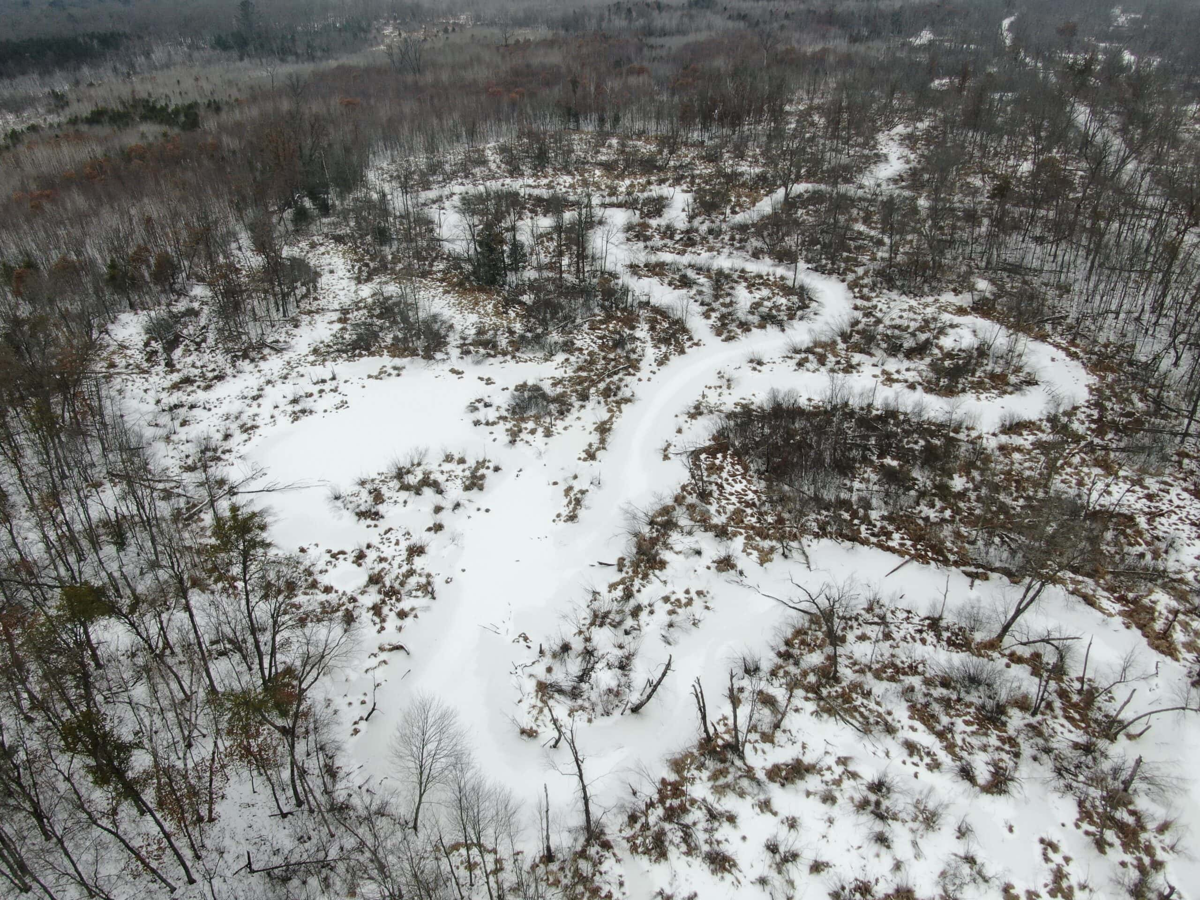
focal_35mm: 24
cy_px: 450
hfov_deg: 71.6
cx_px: 600
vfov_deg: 56.8
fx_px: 832
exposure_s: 1/320
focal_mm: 4.39
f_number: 2.8
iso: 100
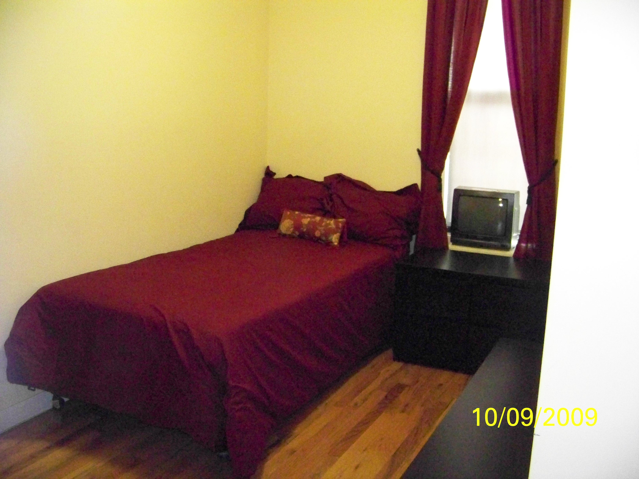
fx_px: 665
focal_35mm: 36
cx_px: 320
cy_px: 240
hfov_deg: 51.4
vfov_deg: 39.7
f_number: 2.8
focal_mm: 5.85
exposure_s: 1/30
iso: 1600
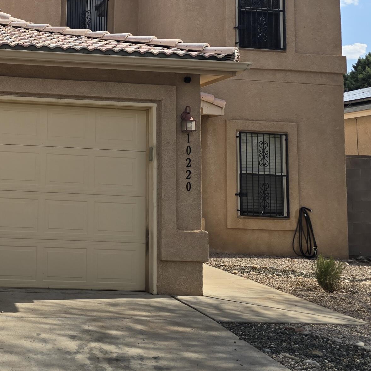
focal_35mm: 52
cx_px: 8
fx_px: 631
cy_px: 84
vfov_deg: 32.1
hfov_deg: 30.7
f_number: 1.7
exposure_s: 1/963
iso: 12
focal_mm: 6.3
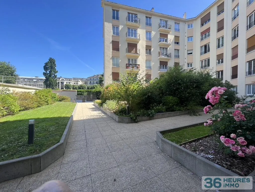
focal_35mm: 13
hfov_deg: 106.2
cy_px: 96
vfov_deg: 89.9
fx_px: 96
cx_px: 128
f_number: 1.8
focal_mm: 1.57
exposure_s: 1/521
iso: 32
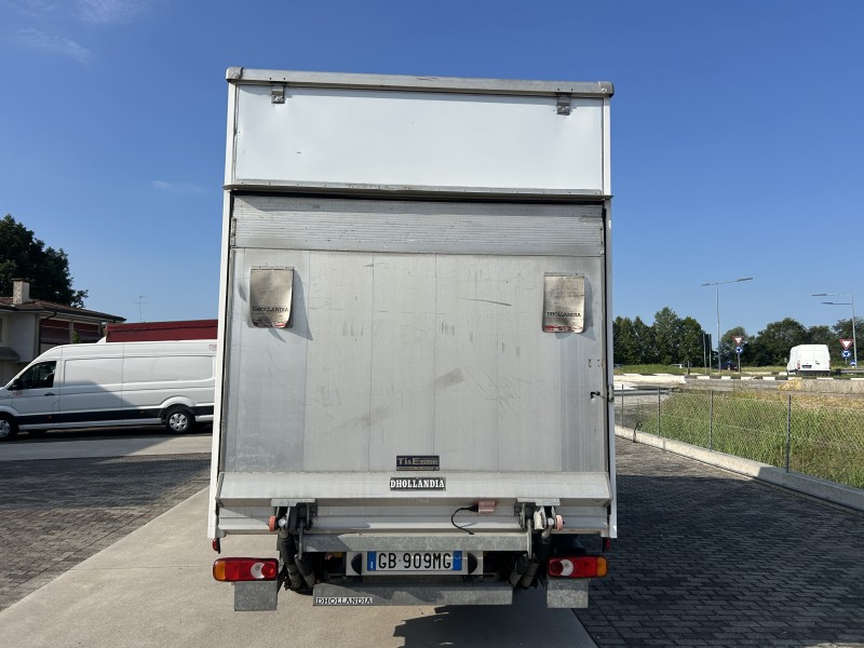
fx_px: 649
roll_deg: +1.0
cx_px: 432
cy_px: 324
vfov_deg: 53.1
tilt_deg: +3.7
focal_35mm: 26
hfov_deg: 67.3
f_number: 1.5
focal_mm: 5.7
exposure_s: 1/5882
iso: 50
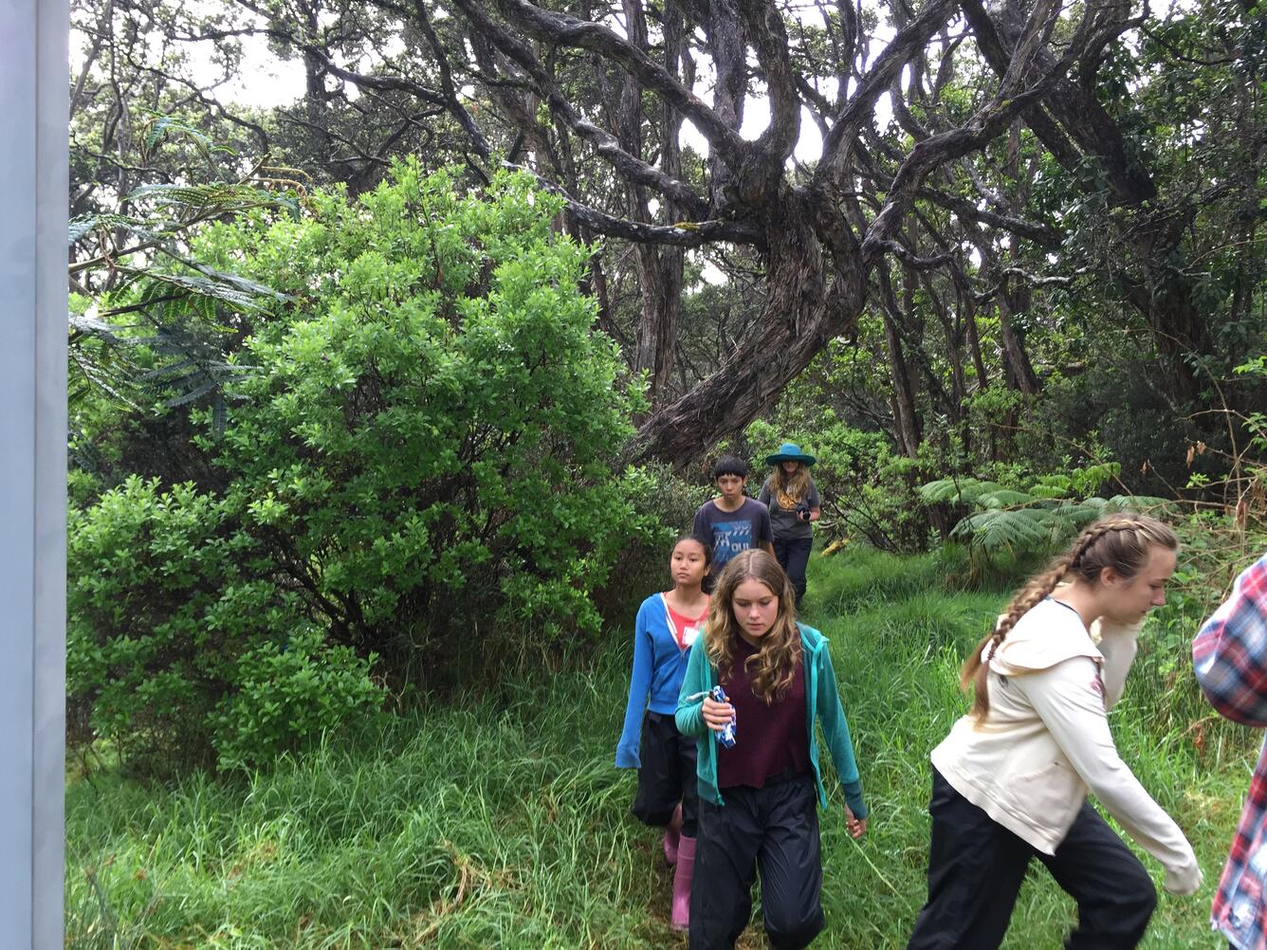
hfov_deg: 61.7
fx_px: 1061
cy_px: 475
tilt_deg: -8.2
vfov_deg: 48.2
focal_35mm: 29
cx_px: 634
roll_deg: -0.8
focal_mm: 4.15
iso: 40
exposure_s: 1/120
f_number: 2.2
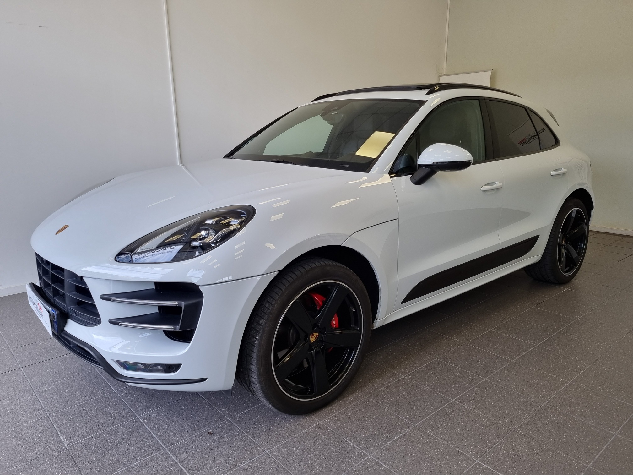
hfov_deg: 67.3
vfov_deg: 53.1
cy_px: 238
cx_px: 316
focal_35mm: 26
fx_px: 475
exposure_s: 1/143
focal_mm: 5.4
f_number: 1.8
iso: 50
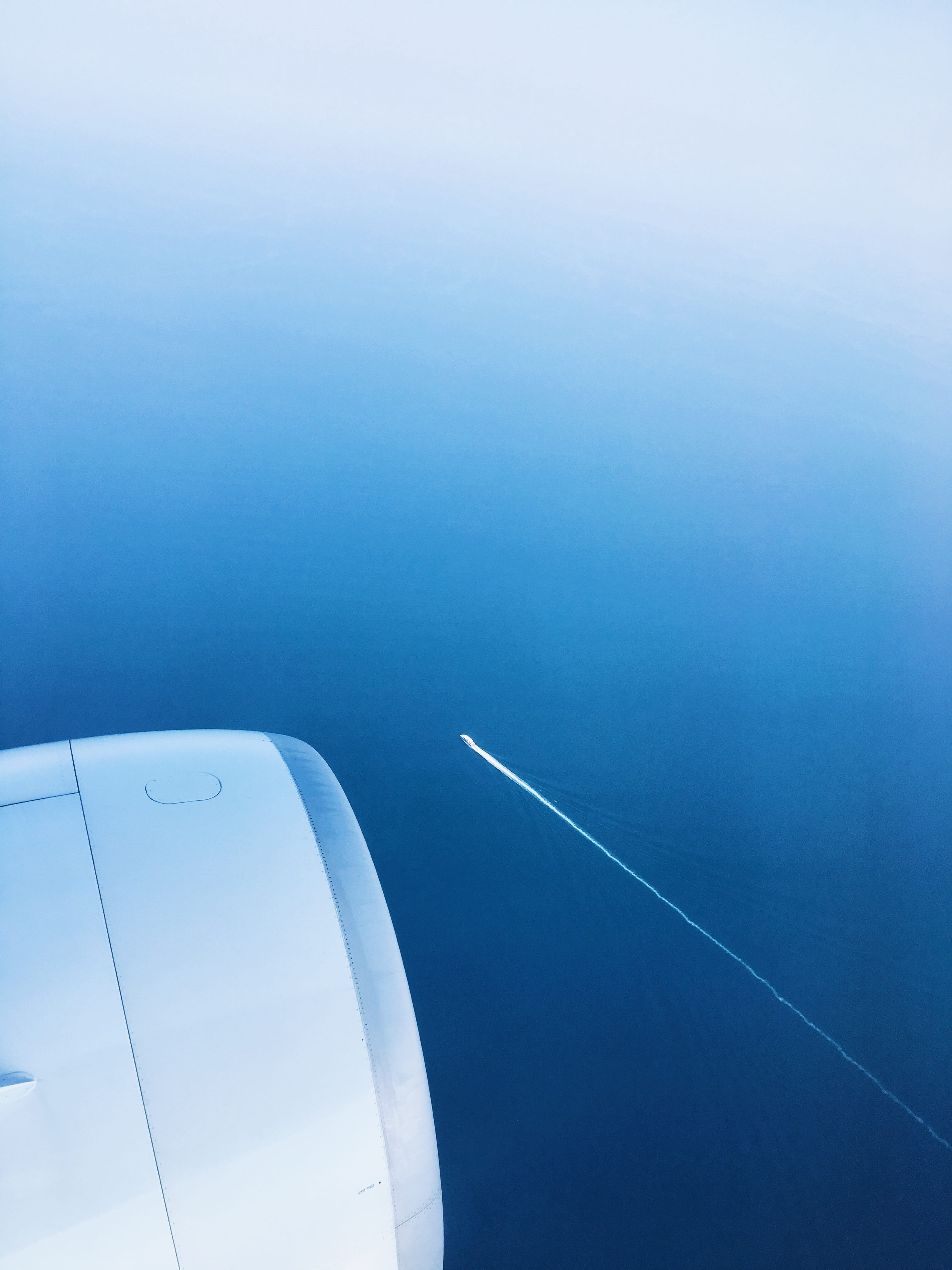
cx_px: 476
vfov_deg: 61.7
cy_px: 635
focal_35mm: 29
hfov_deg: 48.2
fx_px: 1063
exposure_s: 1/651
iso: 25
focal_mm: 4.15
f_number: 2.2
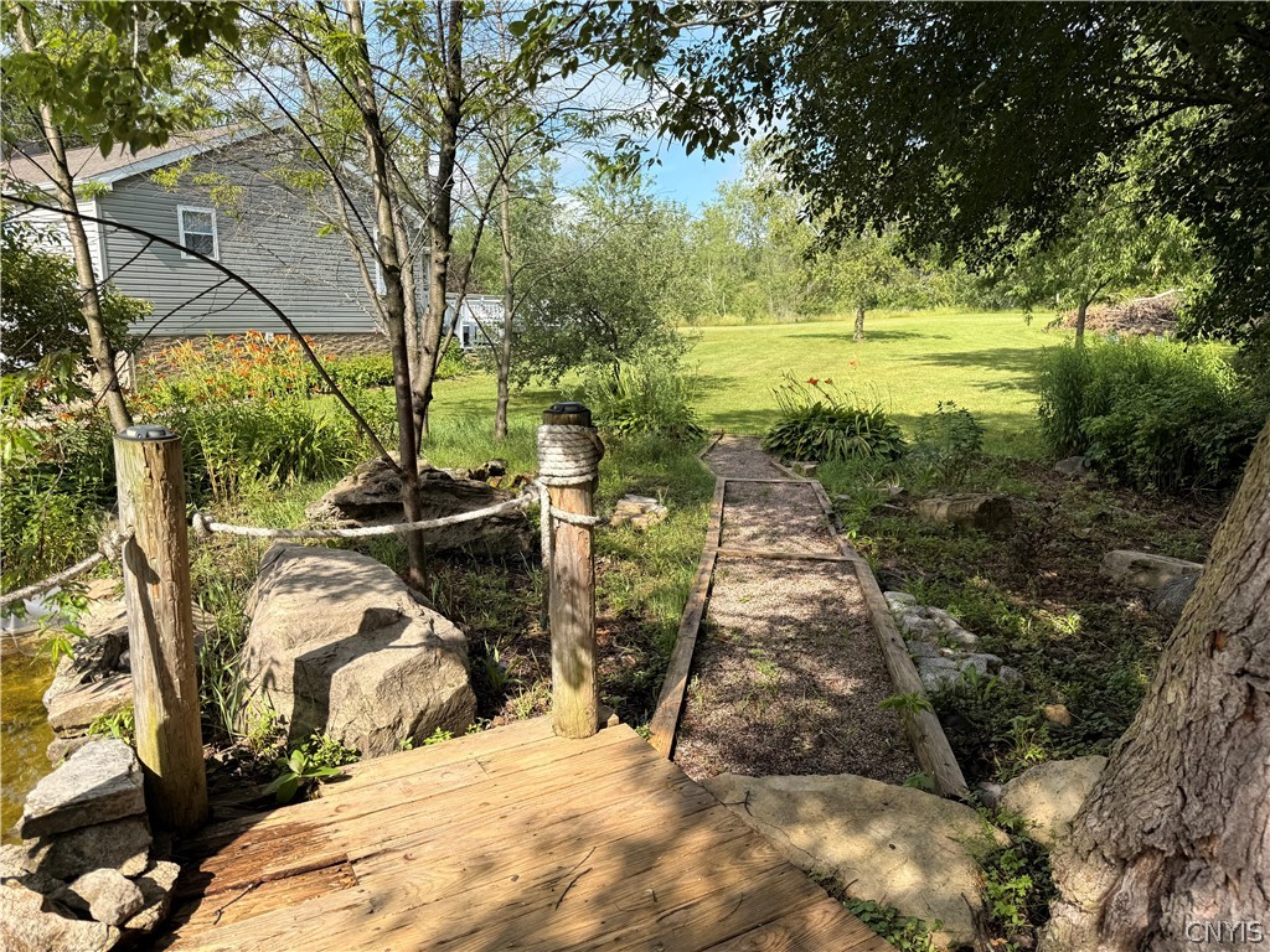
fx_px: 881
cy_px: 476
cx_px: 635
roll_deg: -0.4
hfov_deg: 71.6
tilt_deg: -9.8
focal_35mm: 24
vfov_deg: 56.8
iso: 80
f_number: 1.78
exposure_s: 1/2169
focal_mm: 6.76
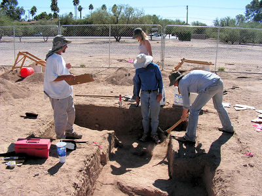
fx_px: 272
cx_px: 131
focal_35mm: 36
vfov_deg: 39.7
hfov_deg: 51.4
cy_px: 98
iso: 64
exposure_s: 1/500
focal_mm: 6
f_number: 4.8
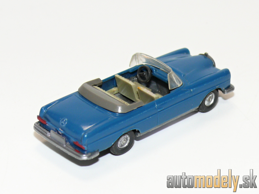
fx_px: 1077
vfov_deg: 10.3
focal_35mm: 144
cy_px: 97
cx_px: 130
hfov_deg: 13.7
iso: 100
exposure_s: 1/30
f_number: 4
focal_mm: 17.1
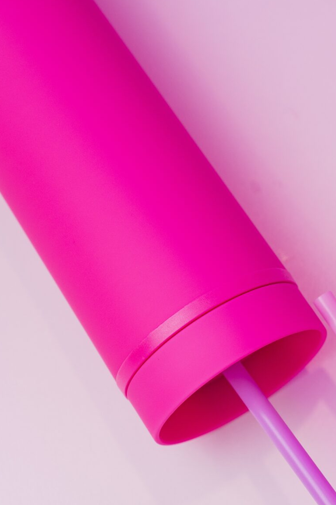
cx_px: 320
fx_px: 1246
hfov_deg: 15.1
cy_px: 366
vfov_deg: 22.7
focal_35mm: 89
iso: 320
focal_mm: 40
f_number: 4.5
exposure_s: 1/160
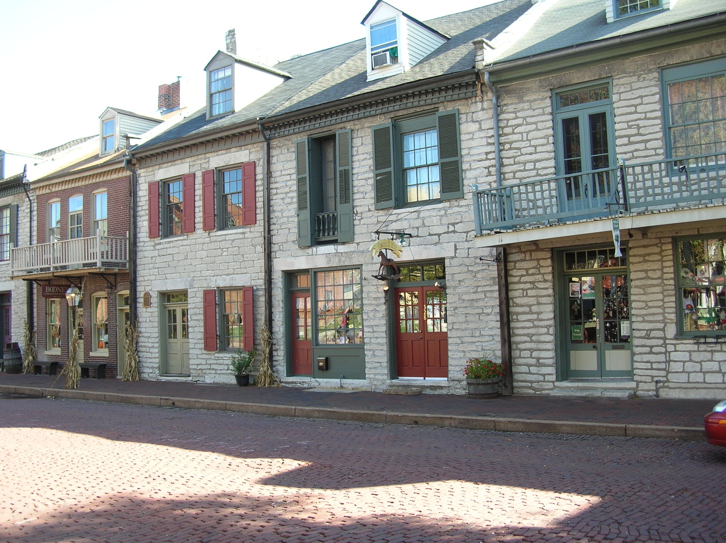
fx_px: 754
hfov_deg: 51.4
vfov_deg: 39.6
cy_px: 272
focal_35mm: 36
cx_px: 363
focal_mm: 6
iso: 50
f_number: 2.7
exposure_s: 1/109
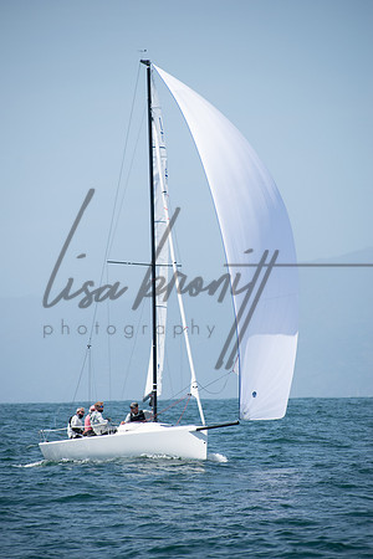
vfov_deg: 7.4
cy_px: 280
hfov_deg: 5.0
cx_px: 186
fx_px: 4312
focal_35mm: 278
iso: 200
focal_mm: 185
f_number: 6.3
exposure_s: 1/1000
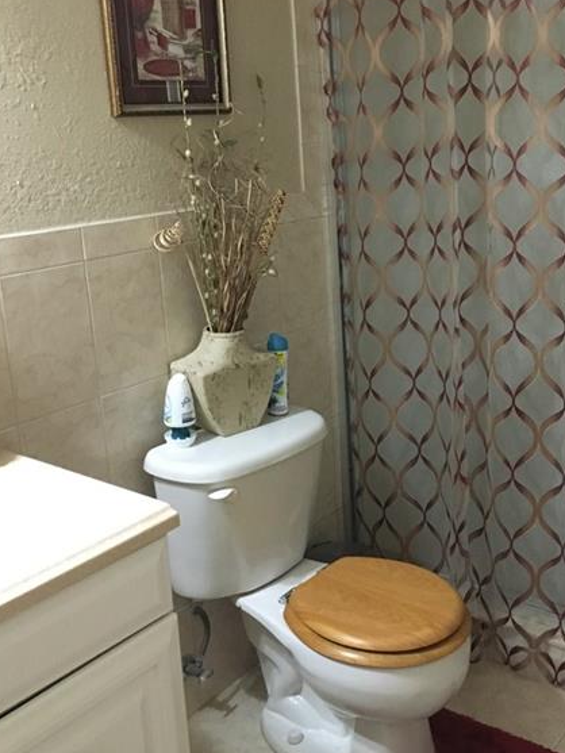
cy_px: 331
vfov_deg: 46.7
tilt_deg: -14.8
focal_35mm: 40
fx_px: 870
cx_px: 354
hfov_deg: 35.8
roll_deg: +1.3
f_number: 2.2
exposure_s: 1/15
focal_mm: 4.15
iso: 320
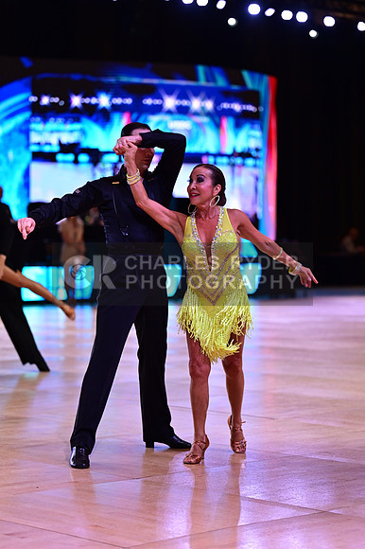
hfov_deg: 11.9
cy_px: 274
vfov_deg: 17.8
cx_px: 182
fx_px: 1751
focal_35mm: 115
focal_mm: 115
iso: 1600
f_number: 2.8
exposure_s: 1/640
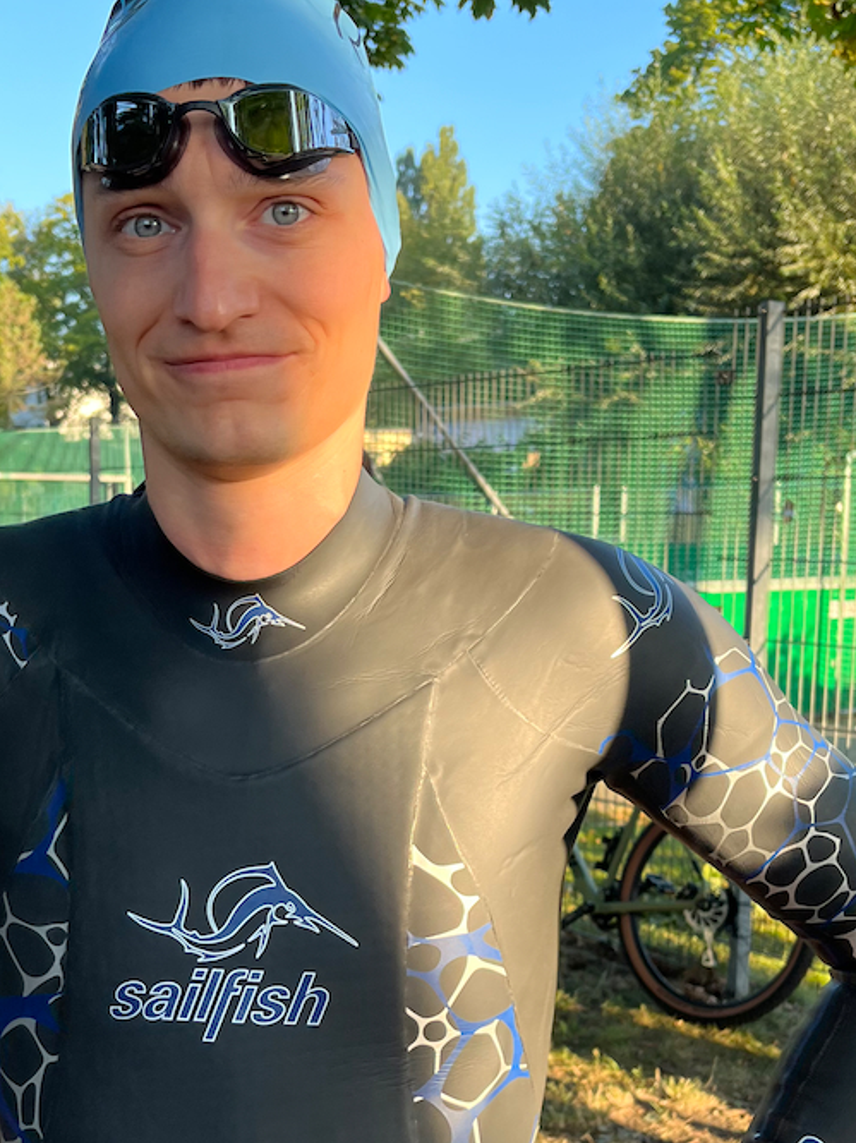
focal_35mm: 50
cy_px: 762
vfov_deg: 37.8
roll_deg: -1.1
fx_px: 1650
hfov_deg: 29.1
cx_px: 374
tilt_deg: -9.3
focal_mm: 5.1
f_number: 1.6
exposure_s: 1/303
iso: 50
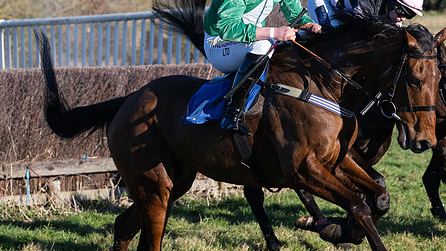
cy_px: 145
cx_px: 320
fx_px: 1999
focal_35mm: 169
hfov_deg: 12.7
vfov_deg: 7.2
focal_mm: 70
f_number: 4
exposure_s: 1/1600
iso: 200
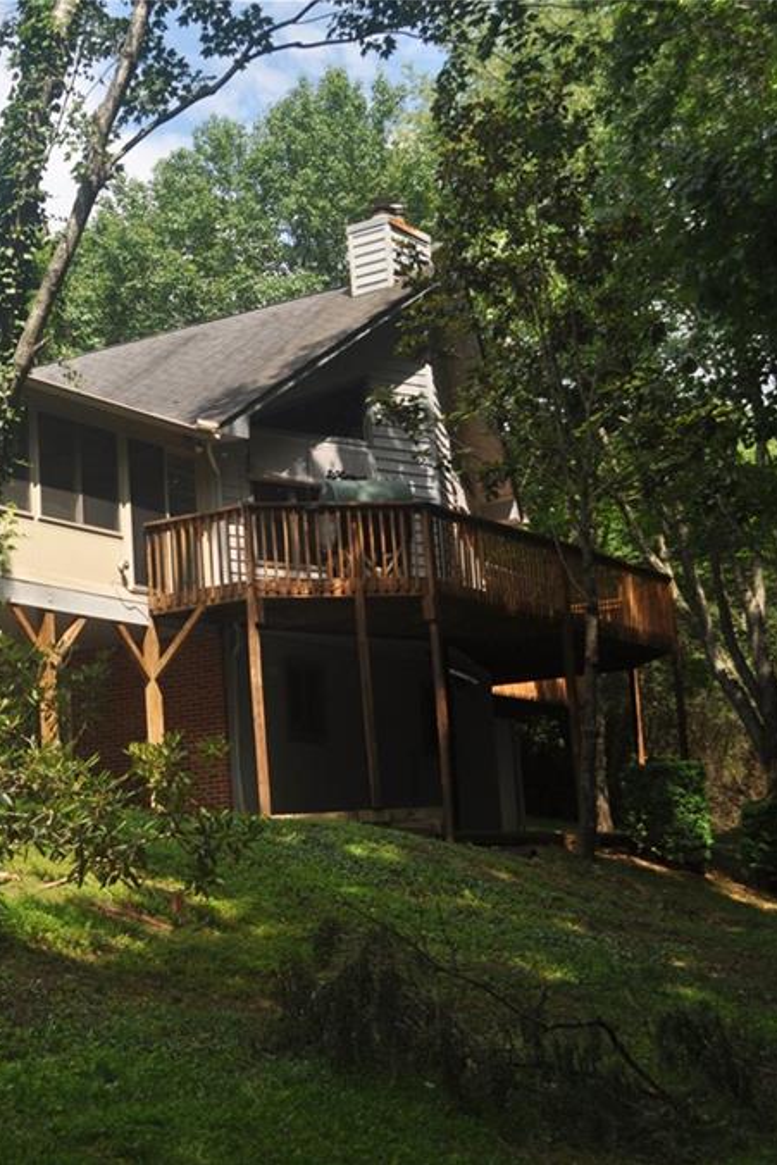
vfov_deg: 30.6
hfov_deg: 20.3
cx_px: 98
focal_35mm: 66
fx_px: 2128
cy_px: 583
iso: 200
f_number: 6.3
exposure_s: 1/200
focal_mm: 29
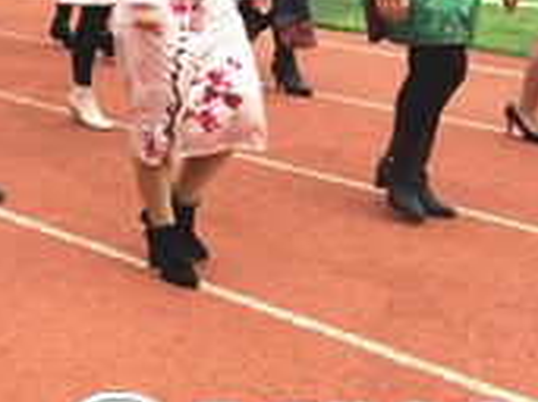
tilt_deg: -6.1
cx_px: -230
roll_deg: -0.1
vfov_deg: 16.8
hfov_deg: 20.3
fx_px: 1320
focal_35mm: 85
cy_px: -33
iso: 32
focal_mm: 4.15
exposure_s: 1/520
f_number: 2.2
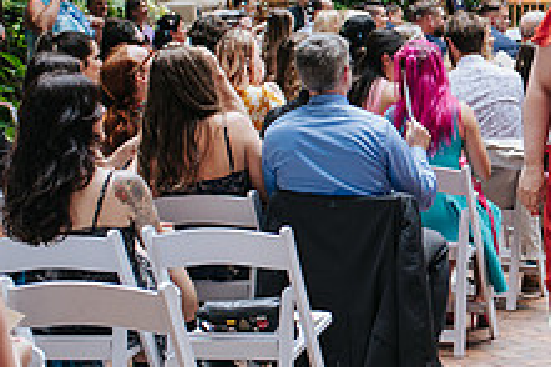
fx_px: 1621
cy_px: 120
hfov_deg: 18.3
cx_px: 670
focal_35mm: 106
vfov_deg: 12.9
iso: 800
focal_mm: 35
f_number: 4
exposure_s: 1/400
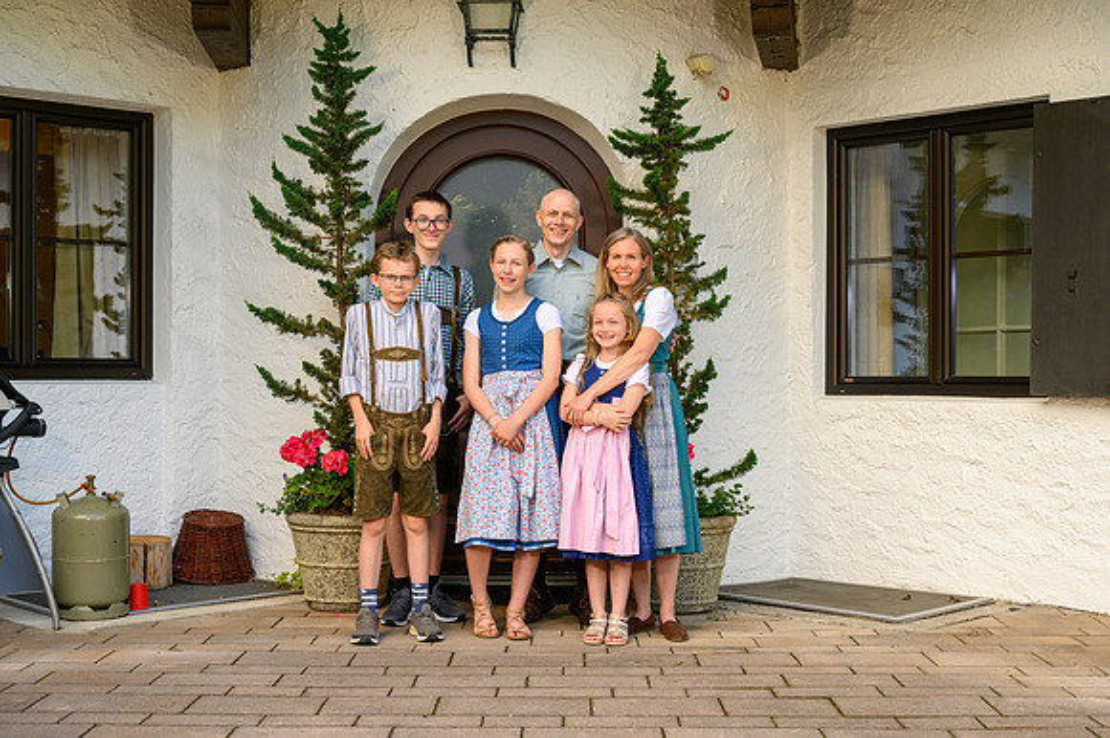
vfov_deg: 26.5
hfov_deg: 38.9
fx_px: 1572
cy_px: 369
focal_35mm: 51
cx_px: 555
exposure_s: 1/160
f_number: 7.1
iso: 400
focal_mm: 51
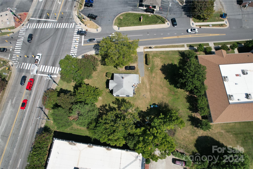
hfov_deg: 78.6
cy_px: 84
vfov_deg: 57.2
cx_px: 126
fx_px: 155
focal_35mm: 22
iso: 200
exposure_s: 1/3000
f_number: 2.8
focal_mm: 8.38
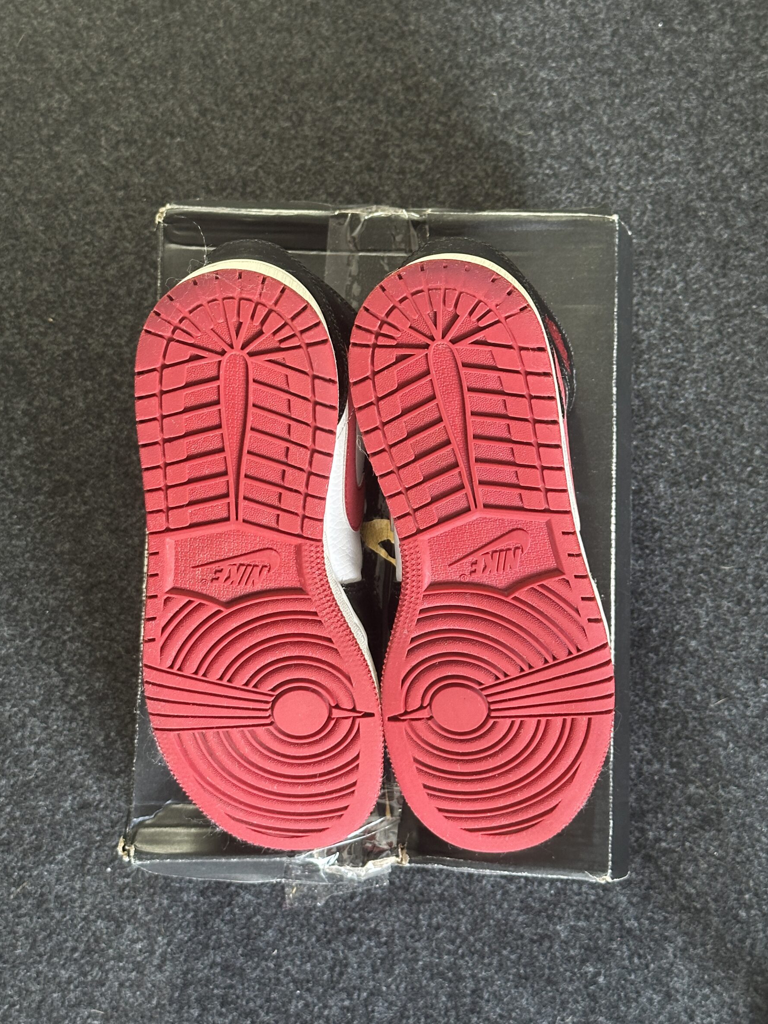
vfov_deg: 36.8
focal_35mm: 52
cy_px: 505
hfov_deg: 28.0
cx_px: 381
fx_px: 1538
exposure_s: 1/33
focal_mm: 6.86
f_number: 1.78
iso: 320
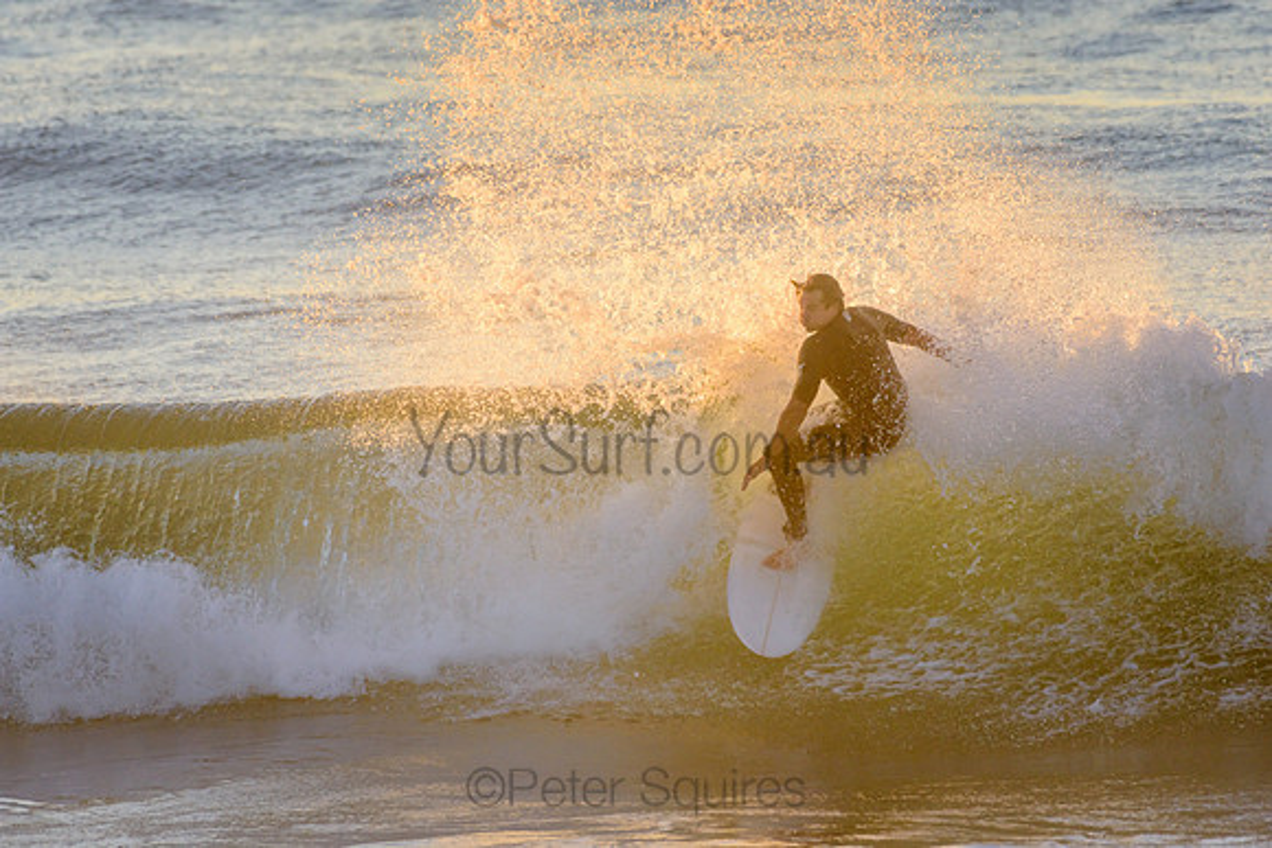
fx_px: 26509
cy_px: 424
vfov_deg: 1.8
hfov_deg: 2.7
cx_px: 636
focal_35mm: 750
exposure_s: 1/1000
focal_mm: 500
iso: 400
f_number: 5.6
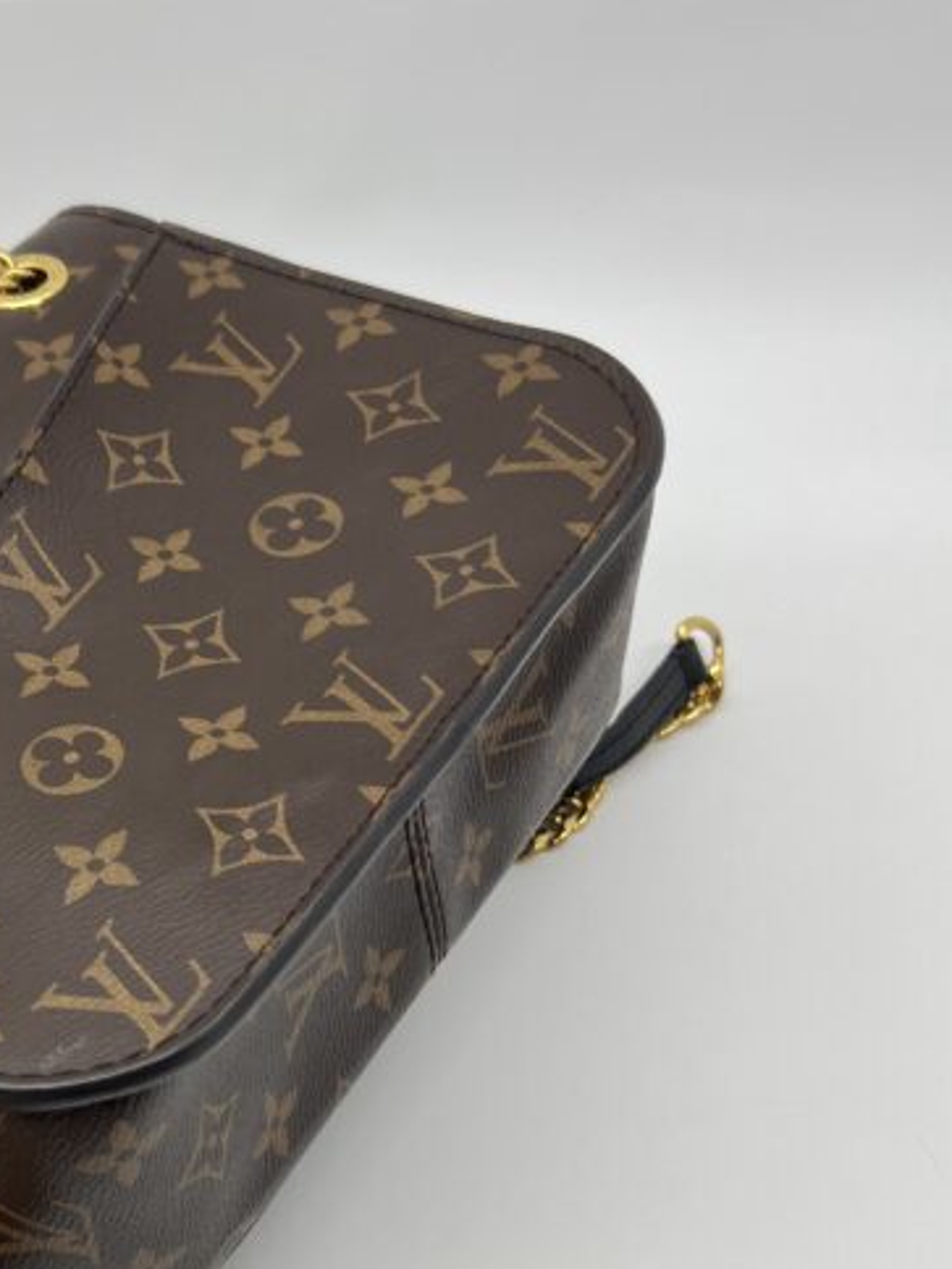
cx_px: 94
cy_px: 865
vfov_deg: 34.5
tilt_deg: -47.0
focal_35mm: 55
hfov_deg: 25.7
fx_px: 2017
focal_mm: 5.7
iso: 32
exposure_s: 1/106
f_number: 1.5
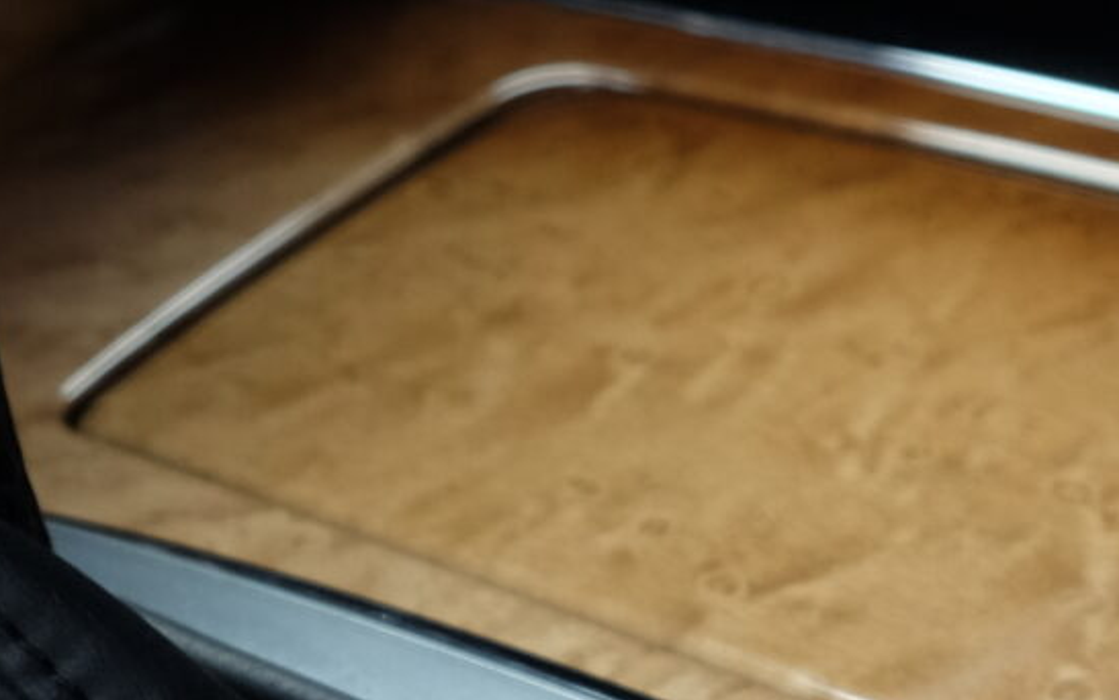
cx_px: 808
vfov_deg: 8.6
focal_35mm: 148
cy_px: 1106
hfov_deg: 14.1
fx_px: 4514
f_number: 4.5
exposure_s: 1/140
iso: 400
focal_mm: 20.5
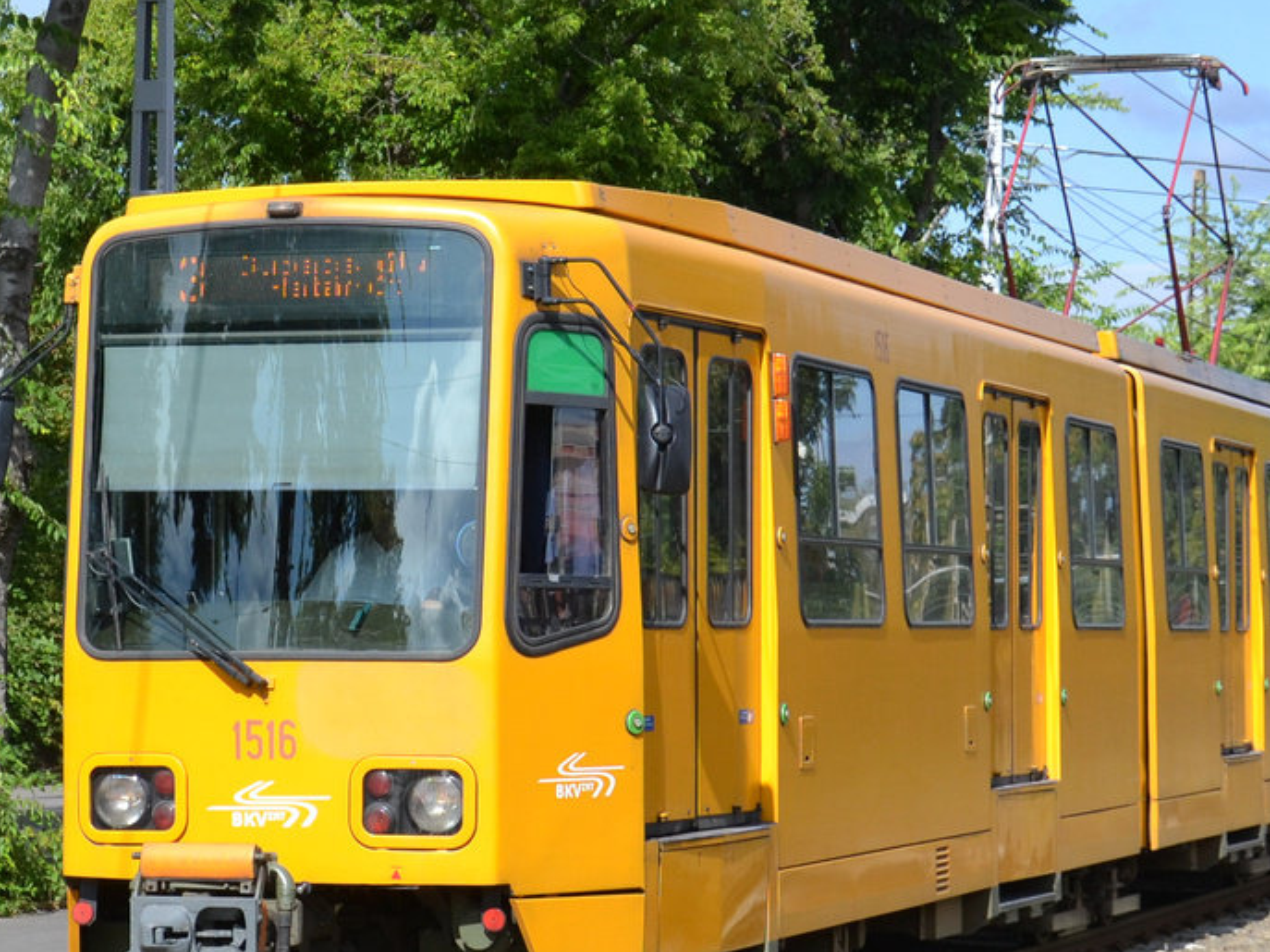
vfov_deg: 12.2
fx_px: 4439
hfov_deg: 16.2
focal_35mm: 121
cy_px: 438
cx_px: 421
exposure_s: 1/1600
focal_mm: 30
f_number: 5.6
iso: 400
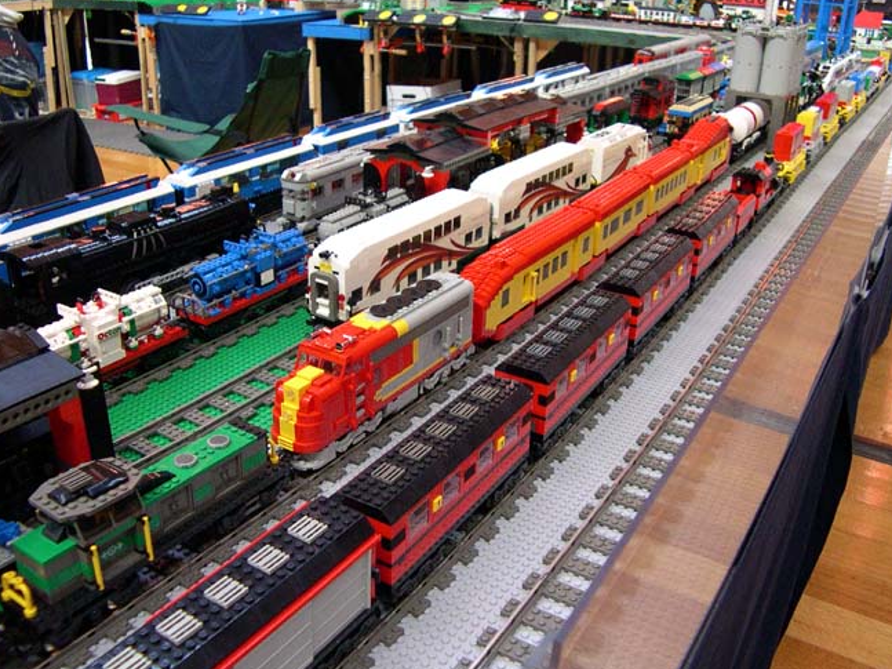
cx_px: 403
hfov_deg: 40.4
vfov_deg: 30.9
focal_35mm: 47
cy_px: 341
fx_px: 1211
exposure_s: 1/40.6
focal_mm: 8
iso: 400
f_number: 2.8
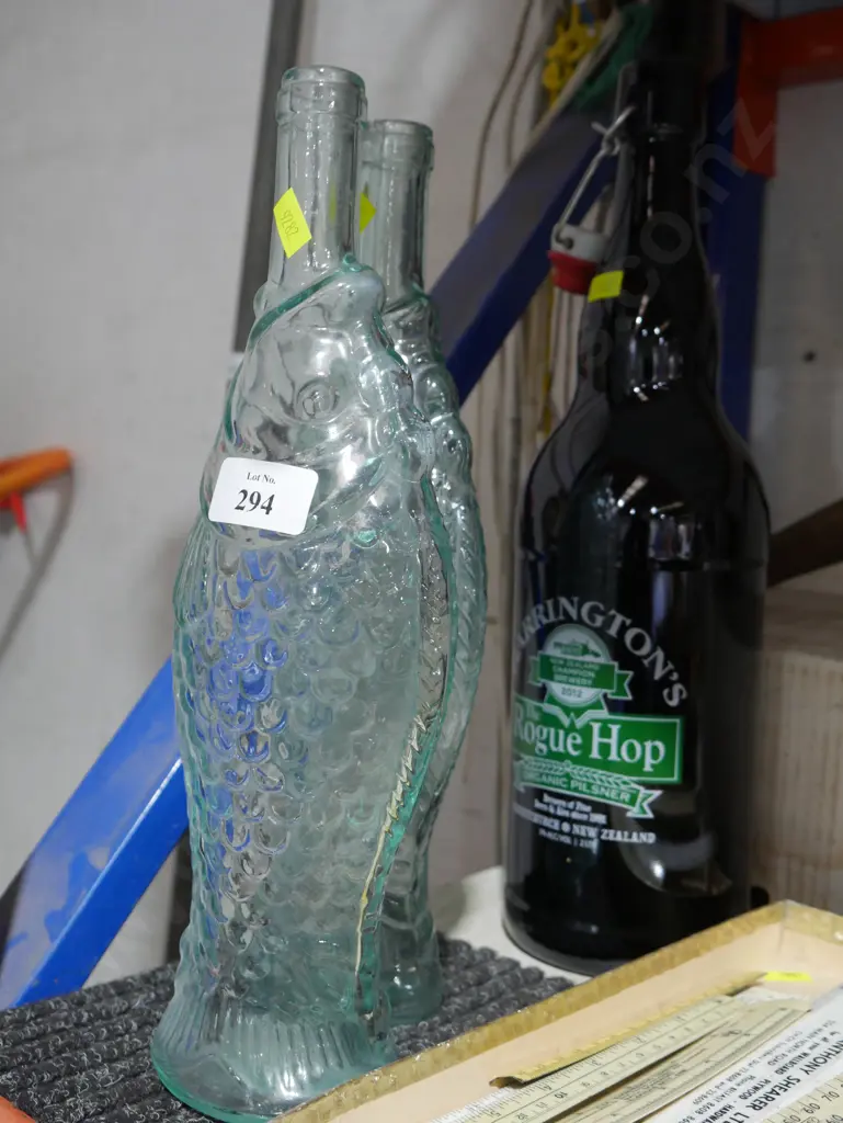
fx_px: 1298
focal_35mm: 40
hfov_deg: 36.0
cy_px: 562
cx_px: 422
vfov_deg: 46.8
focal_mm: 20
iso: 1250
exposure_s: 1/60
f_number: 4.4
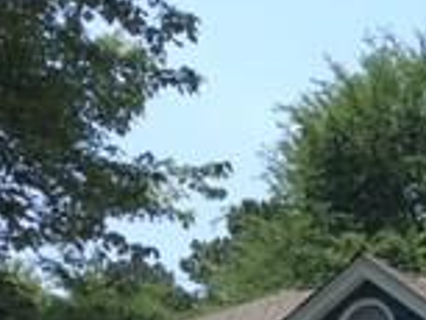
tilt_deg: +6.1
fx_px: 1490
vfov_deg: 11.1
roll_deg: -2.5
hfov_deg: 13.9
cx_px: 844
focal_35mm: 121
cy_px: 640
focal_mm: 4.15
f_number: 2.2
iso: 25
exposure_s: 1/810
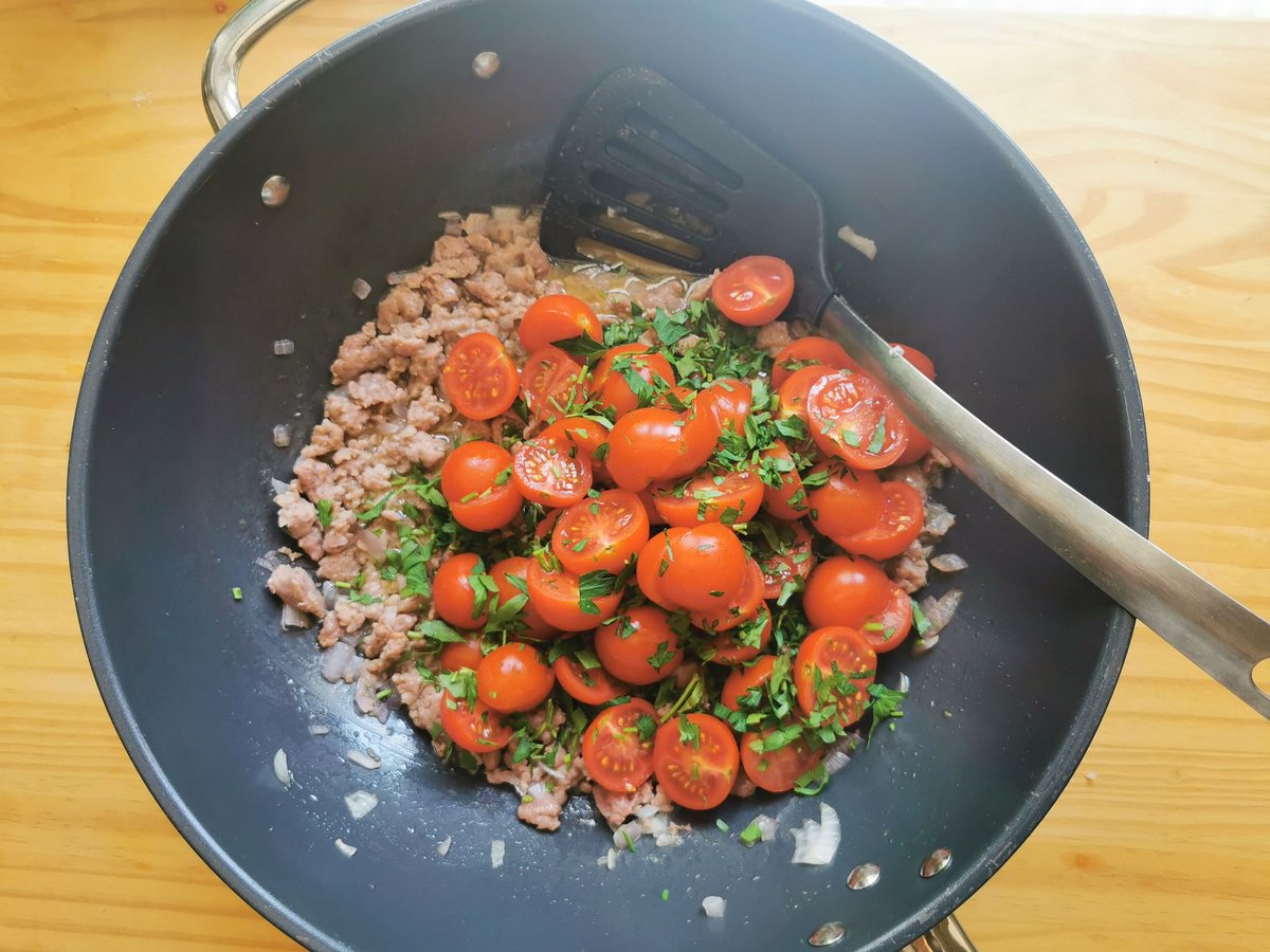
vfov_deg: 51.4
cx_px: 635
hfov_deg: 65.3
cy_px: 476
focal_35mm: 27
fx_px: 991
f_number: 1.6
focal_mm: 5.56
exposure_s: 1/110
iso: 50
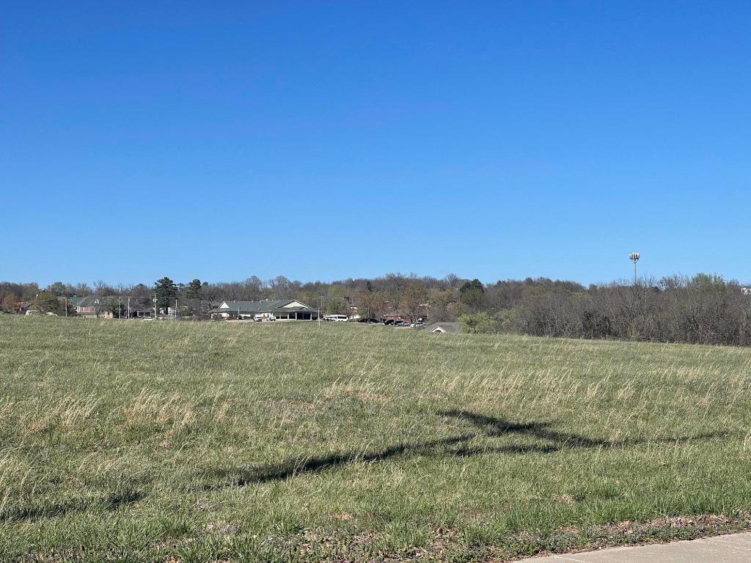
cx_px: 376
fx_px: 1388
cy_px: 282
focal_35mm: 64
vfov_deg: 22.9
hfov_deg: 30.3
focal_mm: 7.5
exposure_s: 1/1597
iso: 20
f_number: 2.2
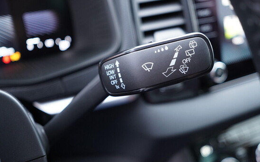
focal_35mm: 37
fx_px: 262
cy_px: 86
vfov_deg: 34.4
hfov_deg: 52.8
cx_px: 130
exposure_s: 1/40
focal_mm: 24
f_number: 2.8
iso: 640
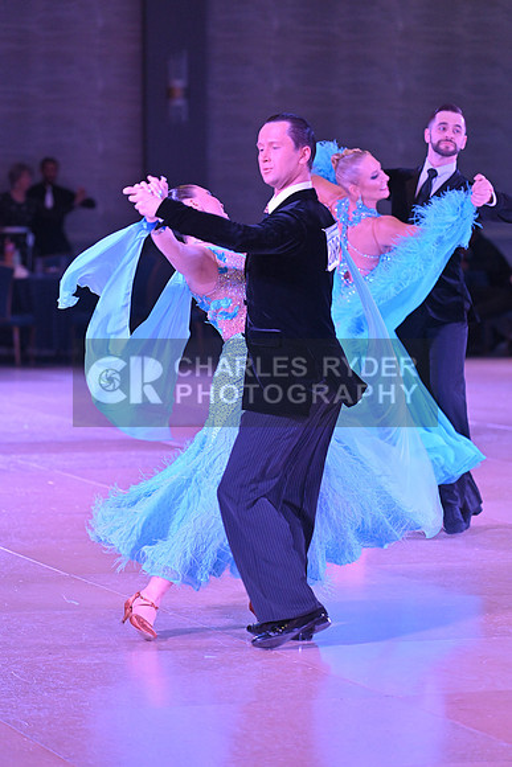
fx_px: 3518
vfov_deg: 12.4
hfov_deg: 8.3
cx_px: 256
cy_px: 384
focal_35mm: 165
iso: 3200
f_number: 5
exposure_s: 1/320
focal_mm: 165
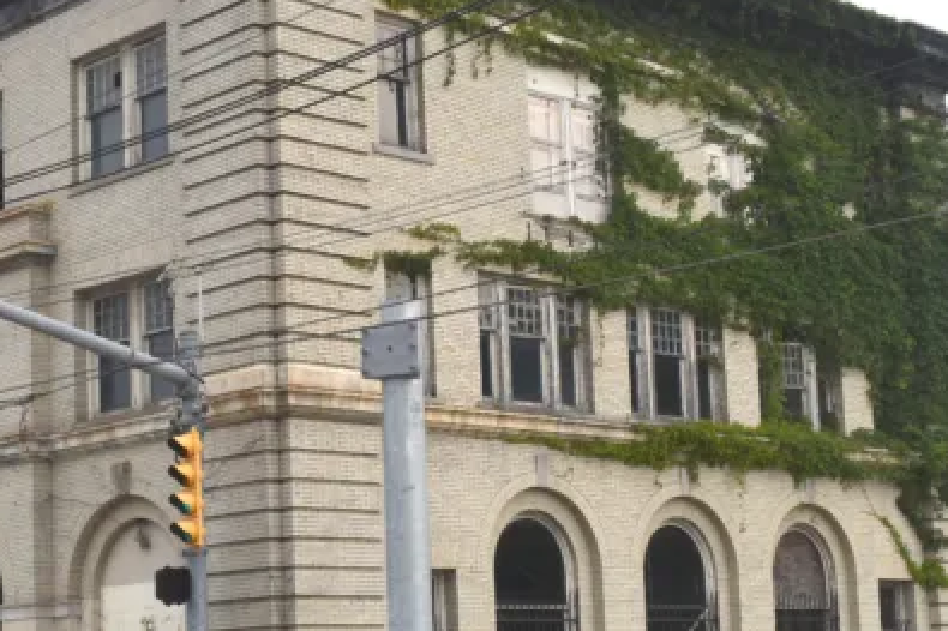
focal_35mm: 77
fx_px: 2025
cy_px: 360
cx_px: 362
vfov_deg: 17.7
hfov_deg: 26.3
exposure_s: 1/250
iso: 180
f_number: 8
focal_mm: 27
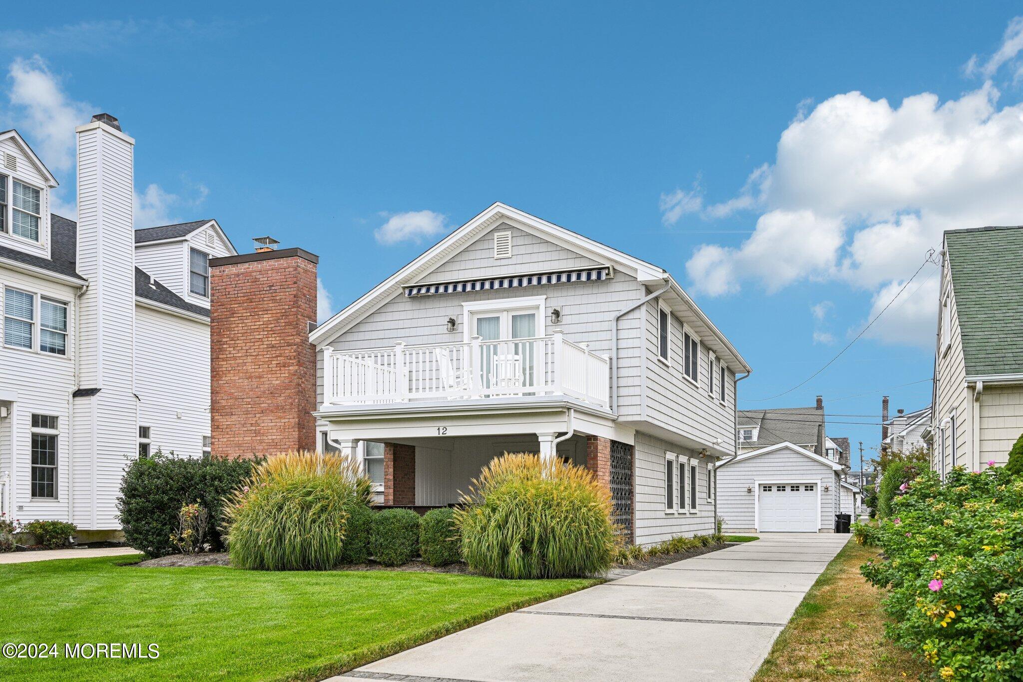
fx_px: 852
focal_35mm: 30
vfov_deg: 43.6
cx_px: 512
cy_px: 341
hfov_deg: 61.9
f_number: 8
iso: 400
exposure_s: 1/400
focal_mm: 30
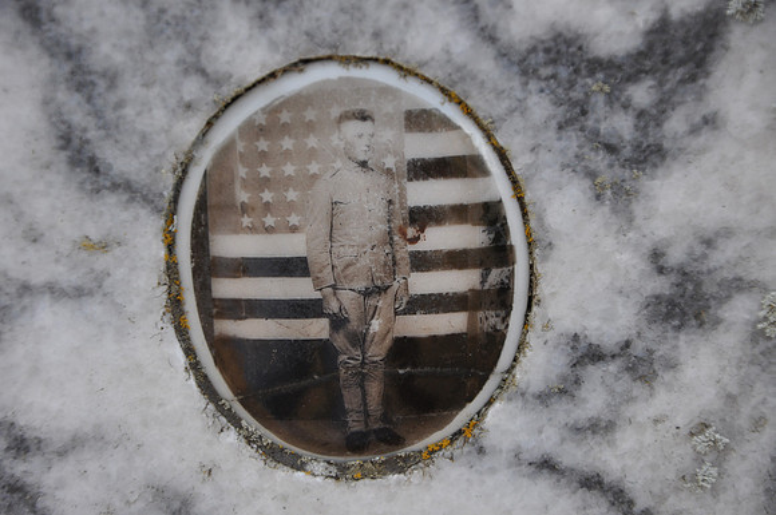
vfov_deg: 9.3
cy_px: 258
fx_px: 3164
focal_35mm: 147
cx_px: 388
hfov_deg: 14.0
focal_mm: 98
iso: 220
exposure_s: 1/125
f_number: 5.6
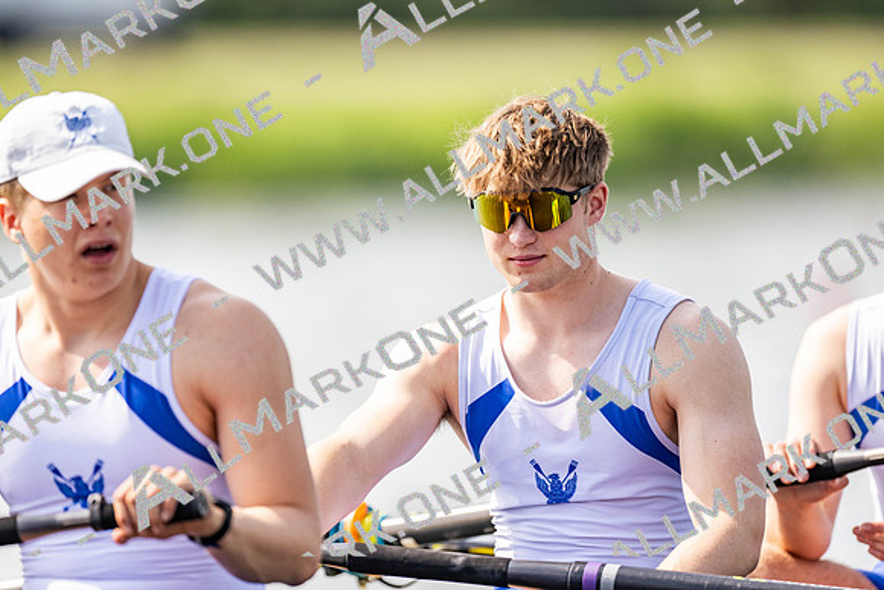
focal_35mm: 600
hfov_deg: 3.4
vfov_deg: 2.3
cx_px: 442
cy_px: 295
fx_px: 14736
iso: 640
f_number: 4
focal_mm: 600
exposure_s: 1/2500
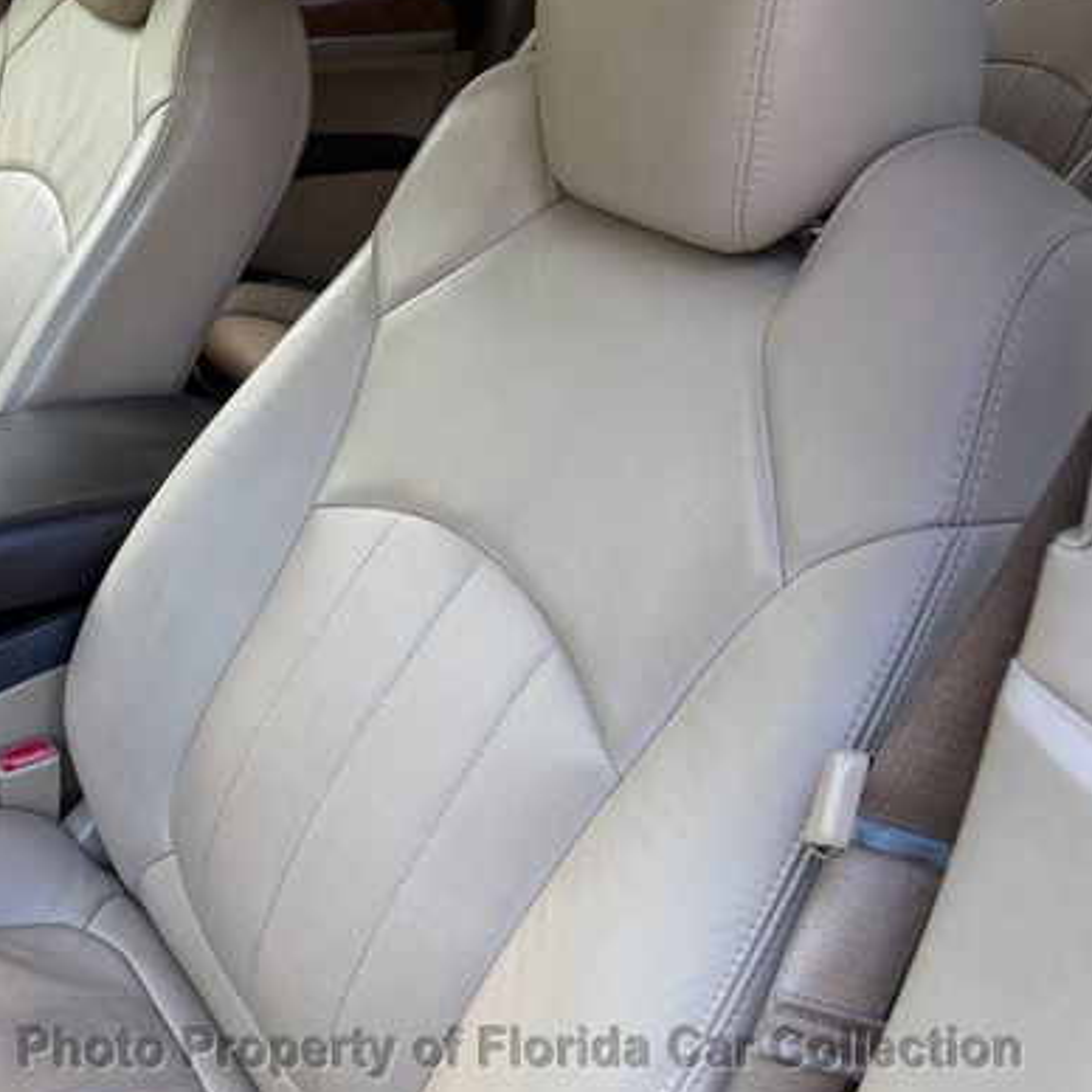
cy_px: 433
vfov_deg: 46.9
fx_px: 1249
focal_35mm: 35
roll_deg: -6.5
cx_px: 214
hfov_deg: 44.8
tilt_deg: -27.2
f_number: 1.78
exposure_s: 1/143
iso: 64
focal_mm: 6.76
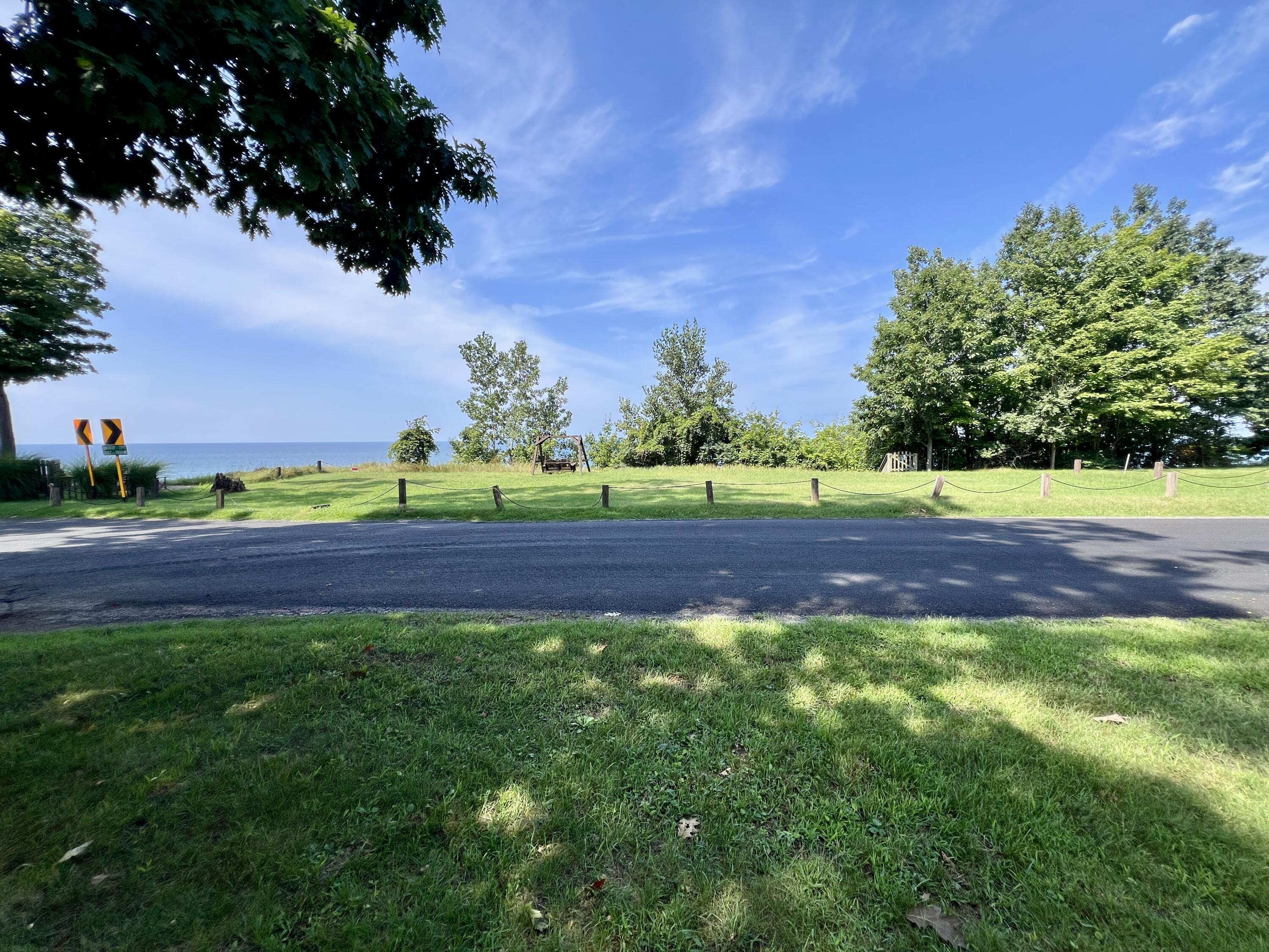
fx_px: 477
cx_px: 634
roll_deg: +0.5
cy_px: 476
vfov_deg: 89.9
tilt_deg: -4.1
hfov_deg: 106.2
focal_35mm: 13
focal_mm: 1.57
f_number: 1.8
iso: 32
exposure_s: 1/821
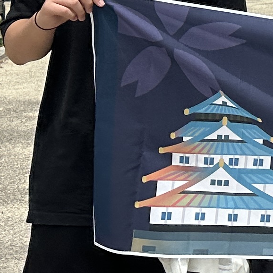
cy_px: -140
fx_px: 1321
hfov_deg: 9.8
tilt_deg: +0.1
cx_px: 735
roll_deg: +0.3
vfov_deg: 11.3
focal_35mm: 148
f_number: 1.78
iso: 80
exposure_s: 1/5848
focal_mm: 6.86
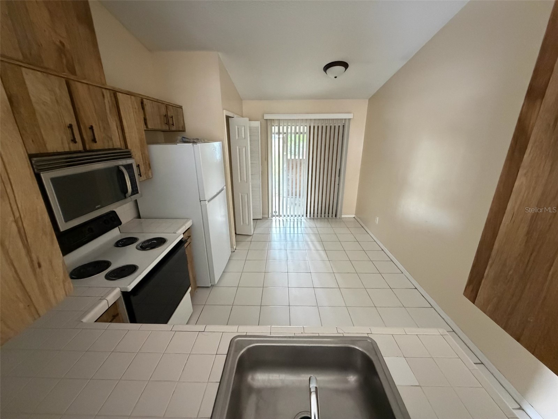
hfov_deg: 102.1
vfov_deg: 85.7
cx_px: 279
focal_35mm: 14
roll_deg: +0.0
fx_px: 226
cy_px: 210
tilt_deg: -18.4
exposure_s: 1/60
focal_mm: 2.22
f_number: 2.2
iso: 1250
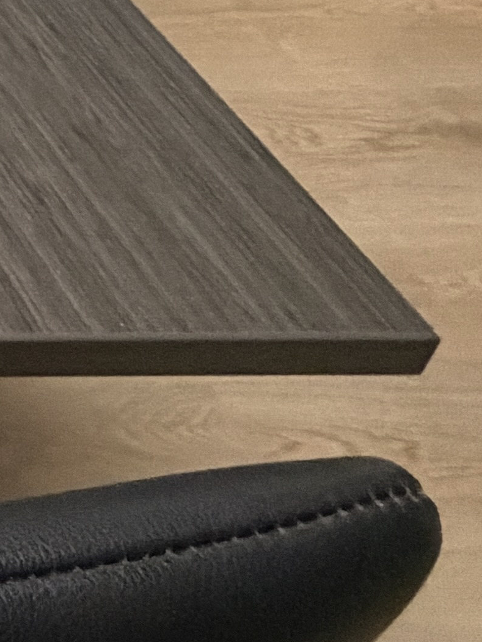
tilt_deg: -24.3
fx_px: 1411
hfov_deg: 12.0
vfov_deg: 19.1
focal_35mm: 76
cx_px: -886
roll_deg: +0.9
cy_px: -533
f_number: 2.2
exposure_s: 1/60
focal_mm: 2.22
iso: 320
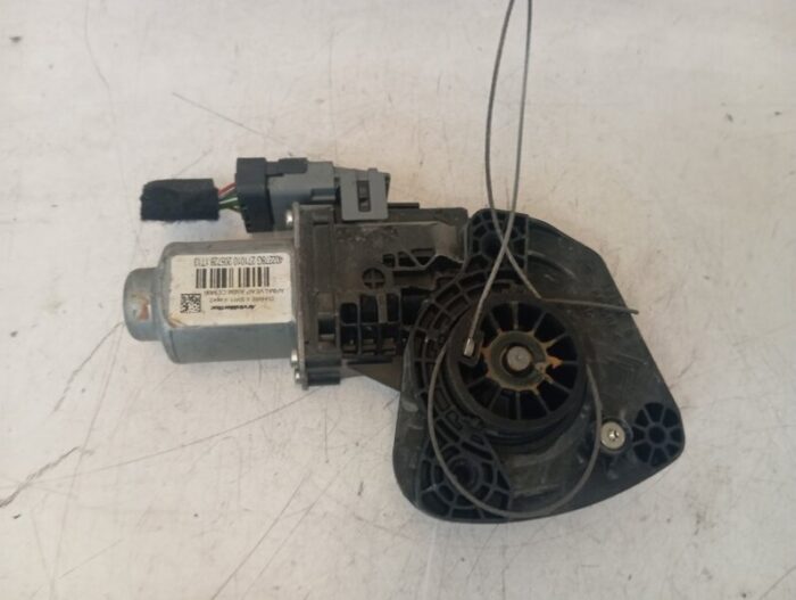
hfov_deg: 63.4
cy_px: 300
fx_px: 645
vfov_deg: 49.9
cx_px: 398
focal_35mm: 28
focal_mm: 4.22
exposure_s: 1/33.3
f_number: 1.8
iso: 895
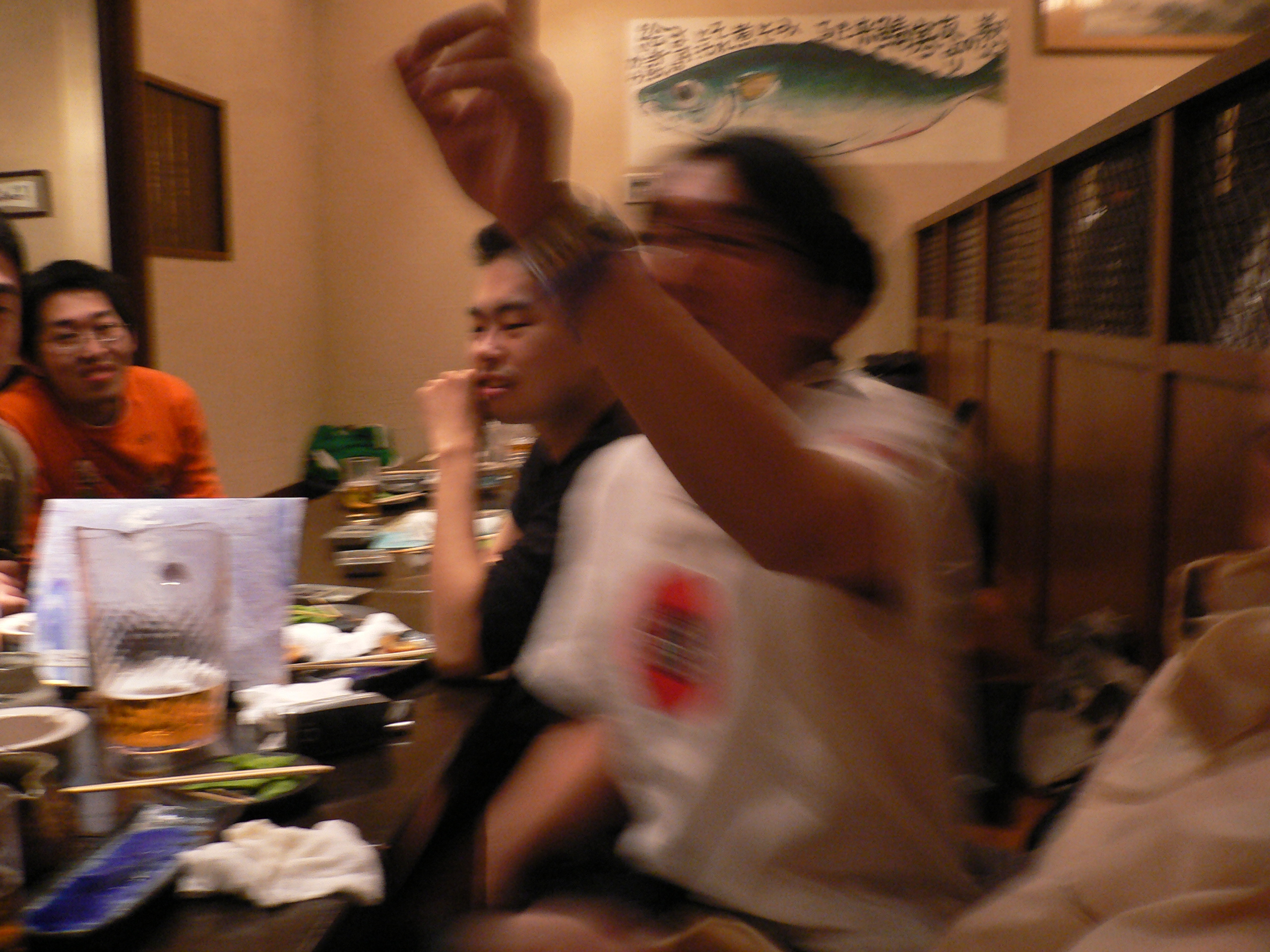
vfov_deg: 40.7
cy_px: 476
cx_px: 635
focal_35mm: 35
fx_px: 1284
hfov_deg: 52.6
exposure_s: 1/8
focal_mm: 5.8
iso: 200
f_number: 2.8
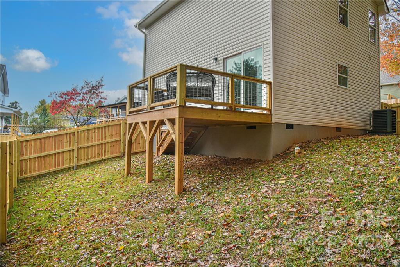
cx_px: 200
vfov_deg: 53.1
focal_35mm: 24
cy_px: 134
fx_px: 267
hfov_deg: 73.7
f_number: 8
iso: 1600
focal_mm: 24
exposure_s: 1/250
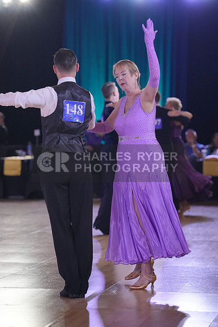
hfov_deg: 9.2
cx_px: 109
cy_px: 164
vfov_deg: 13.7
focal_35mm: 150
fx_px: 1362
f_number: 3.5
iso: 2000
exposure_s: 1/500
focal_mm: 150
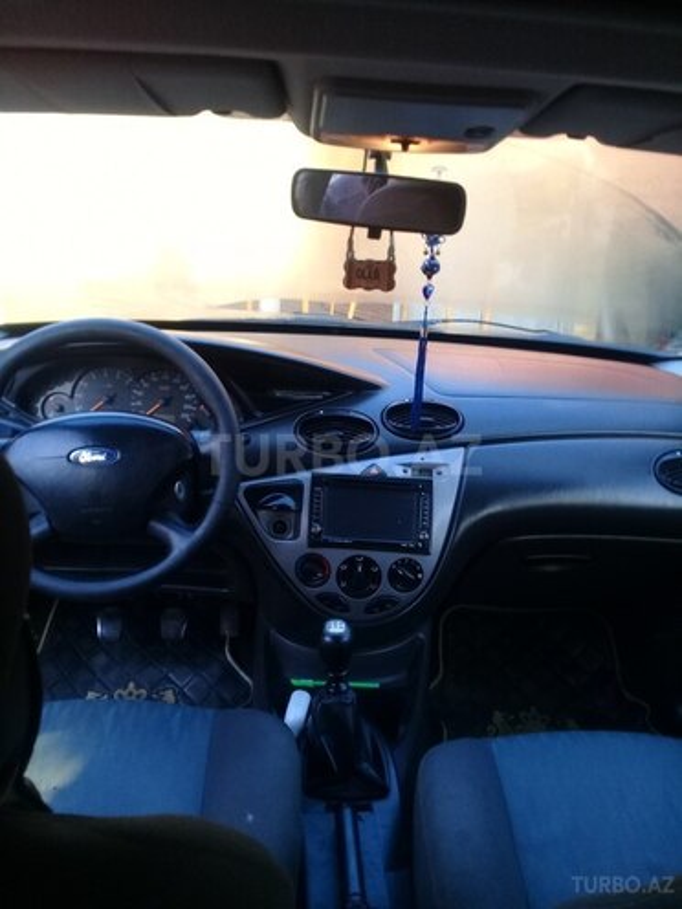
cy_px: 454
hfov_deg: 45.4
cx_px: 341
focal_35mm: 31
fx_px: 814
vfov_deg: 58.4
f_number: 2.2
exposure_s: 1/33
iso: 64
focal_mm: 3.3
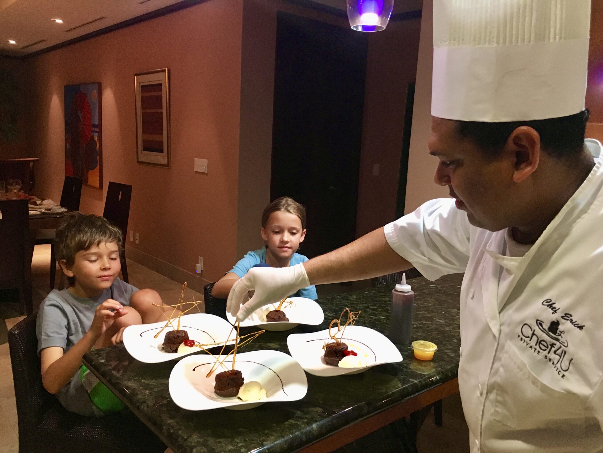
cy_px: 226
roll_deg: -3.8
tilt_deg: -7.8
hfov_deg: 61.7
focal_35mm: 29
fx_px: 505
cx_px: 302
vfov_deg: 48.2
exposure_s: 1/24
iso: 200
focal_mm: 4.15
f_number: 2.2
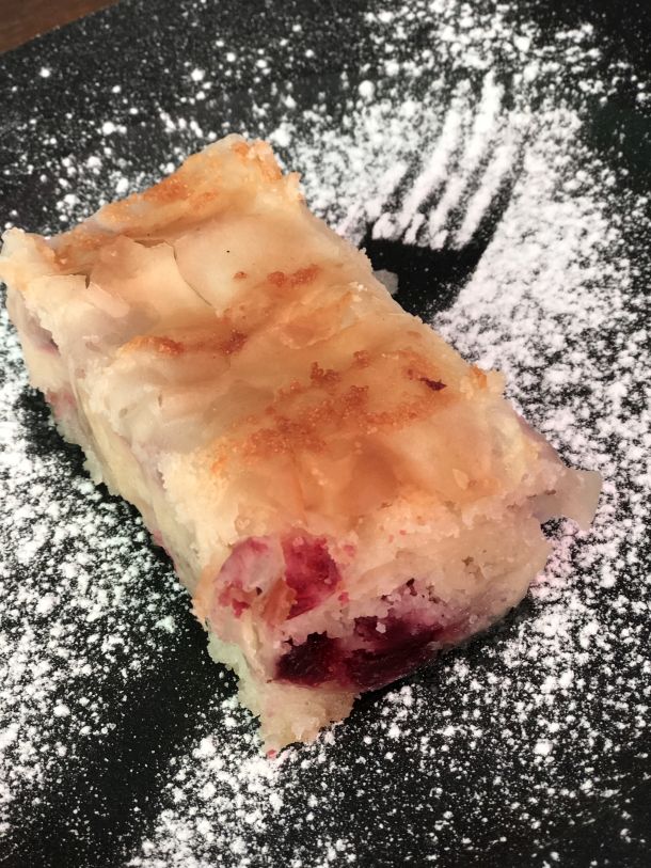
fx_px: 1429
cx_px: 326
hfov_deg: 25.7
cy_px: 434
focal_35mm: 57
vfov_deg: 33.8
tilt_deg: -46.6
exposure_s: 1/30
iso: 160
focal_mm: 6.6
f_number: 2.8
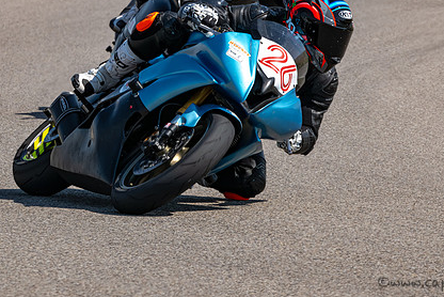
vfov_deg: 2.9
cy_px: 57
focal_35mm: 483
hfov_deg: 4.3
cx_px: 196
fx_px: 5961
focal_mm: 290
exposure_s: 1/1250
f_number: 11
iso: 450
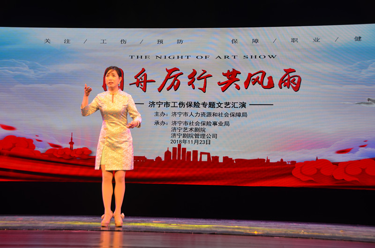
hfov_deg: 32.0
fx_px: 655
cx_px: 188
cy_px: 124
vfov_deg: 21.5
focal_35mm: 63
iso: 200
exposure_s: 1/125
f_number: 5.6
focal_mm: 42
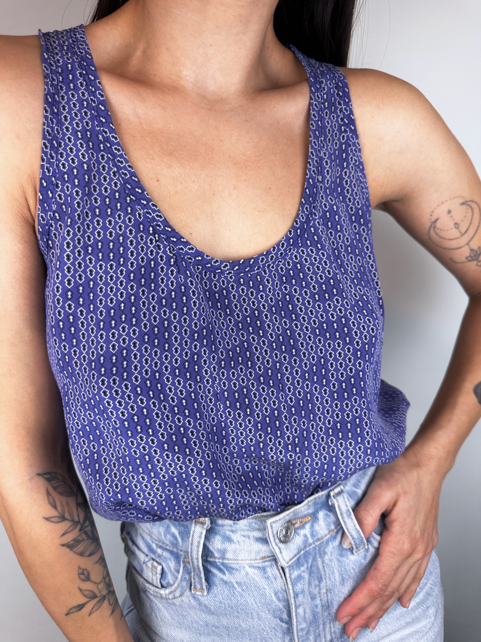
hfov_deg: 56.8
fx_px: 445
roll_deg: -0.3
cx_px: 240
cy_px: 321
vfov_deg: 71.6
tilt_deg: -14.7
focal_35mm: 24
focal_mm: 6.86
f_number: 1.78
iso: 50
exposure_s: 1/124
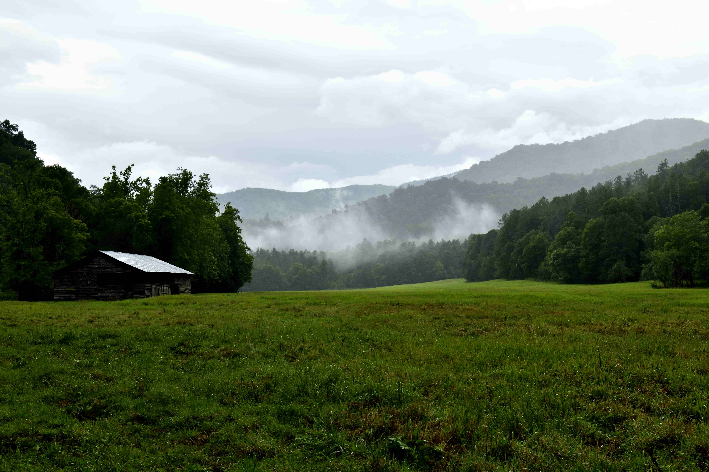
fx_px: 1083
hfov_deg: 36.2
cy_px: 236
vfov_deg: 24.6
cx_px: 354
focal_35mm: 55
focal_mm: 55
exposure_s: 1/60
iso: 1000
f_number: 22
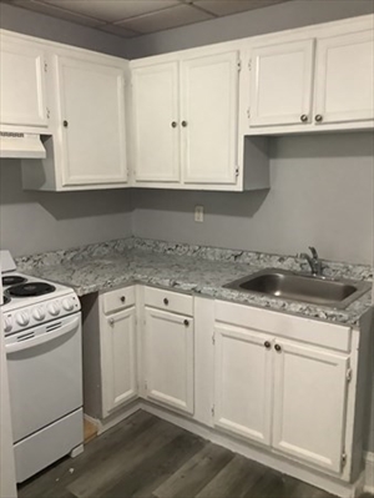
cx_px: 187
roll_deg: +0.2
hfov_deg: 45.5
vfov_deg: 58.3
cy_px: 249
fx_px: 446
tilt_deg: -11.5
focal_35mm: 31
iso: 250
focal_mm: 3.3
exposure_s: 1/33
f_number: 2.4
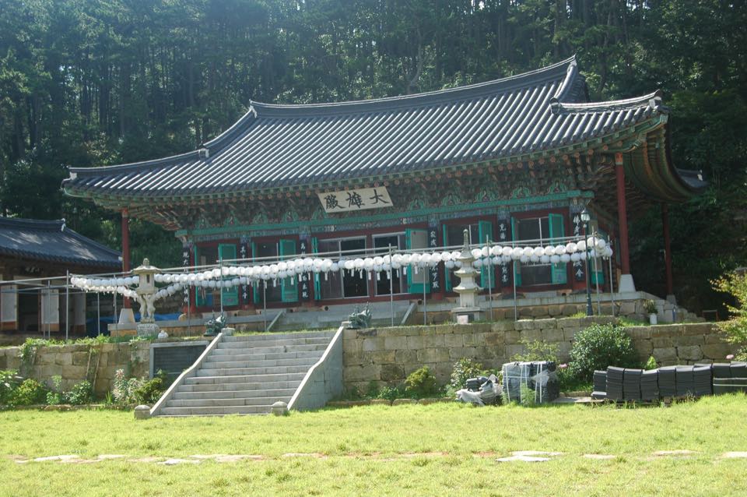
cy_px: 248
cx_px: 374
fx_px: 1057
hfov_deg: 38.9
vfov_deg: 26.4
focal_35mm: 51
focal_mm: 34
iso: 200
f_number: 9.5
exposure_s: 1/180
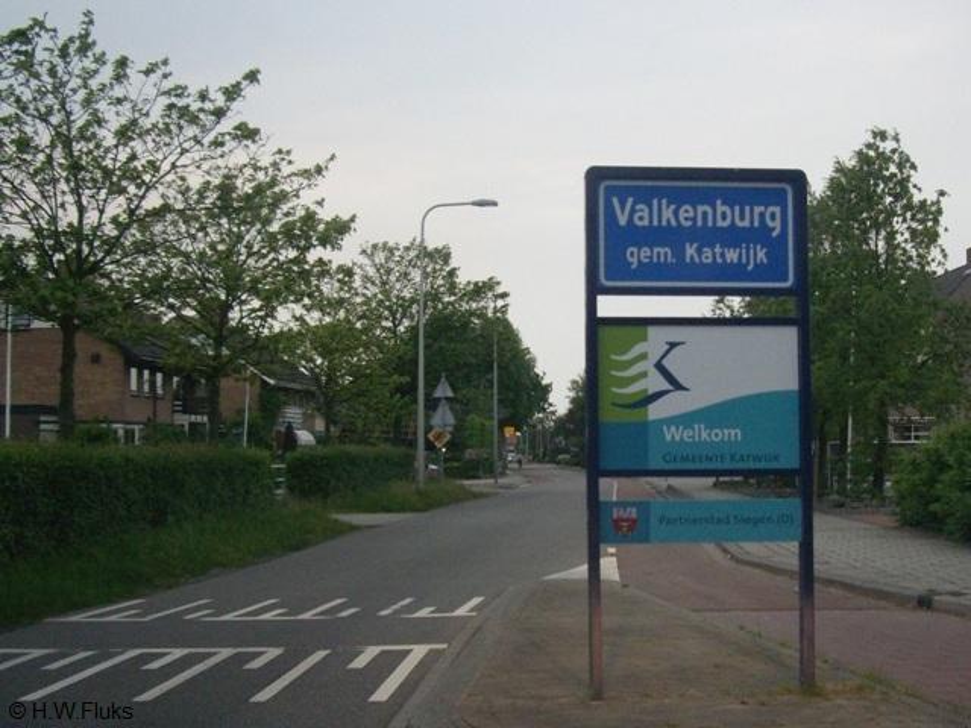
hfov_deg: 49.0
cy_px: 364
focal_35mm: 38
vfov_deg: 37.7
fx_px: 1066
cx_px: 486
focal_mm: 7.9
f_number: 2.8
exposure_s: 1/60
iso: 400
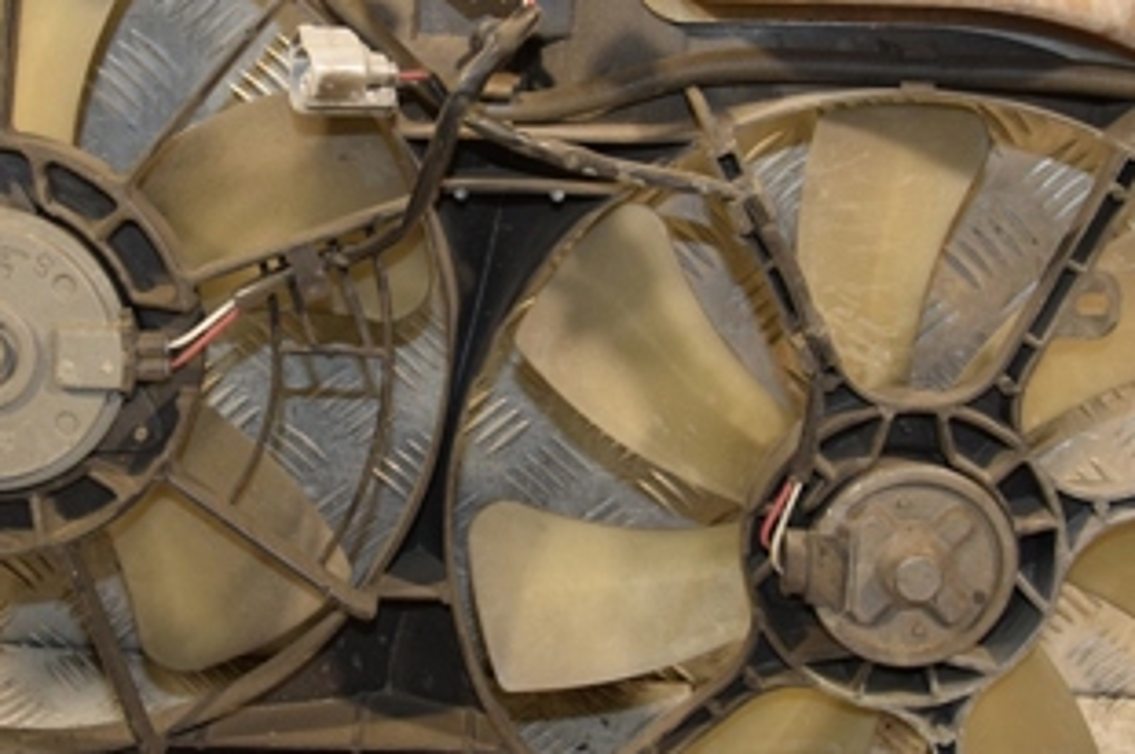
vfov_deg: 20.8
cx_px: 461
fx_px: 2048
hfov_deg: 30.9
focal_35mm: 65
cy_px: 245
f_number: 5
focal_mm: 21
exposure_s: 1/160
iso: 800
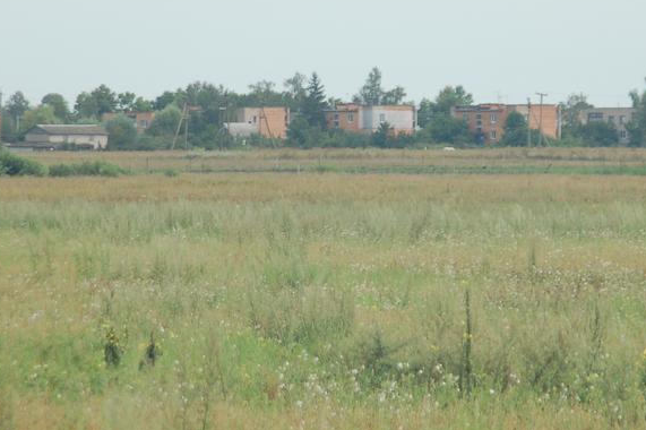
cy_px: 152
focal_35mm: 363
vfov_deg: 3.8
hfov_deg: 5.7
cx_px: 408
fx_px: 6508
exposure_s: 1/500
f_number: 5.6
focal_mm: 135
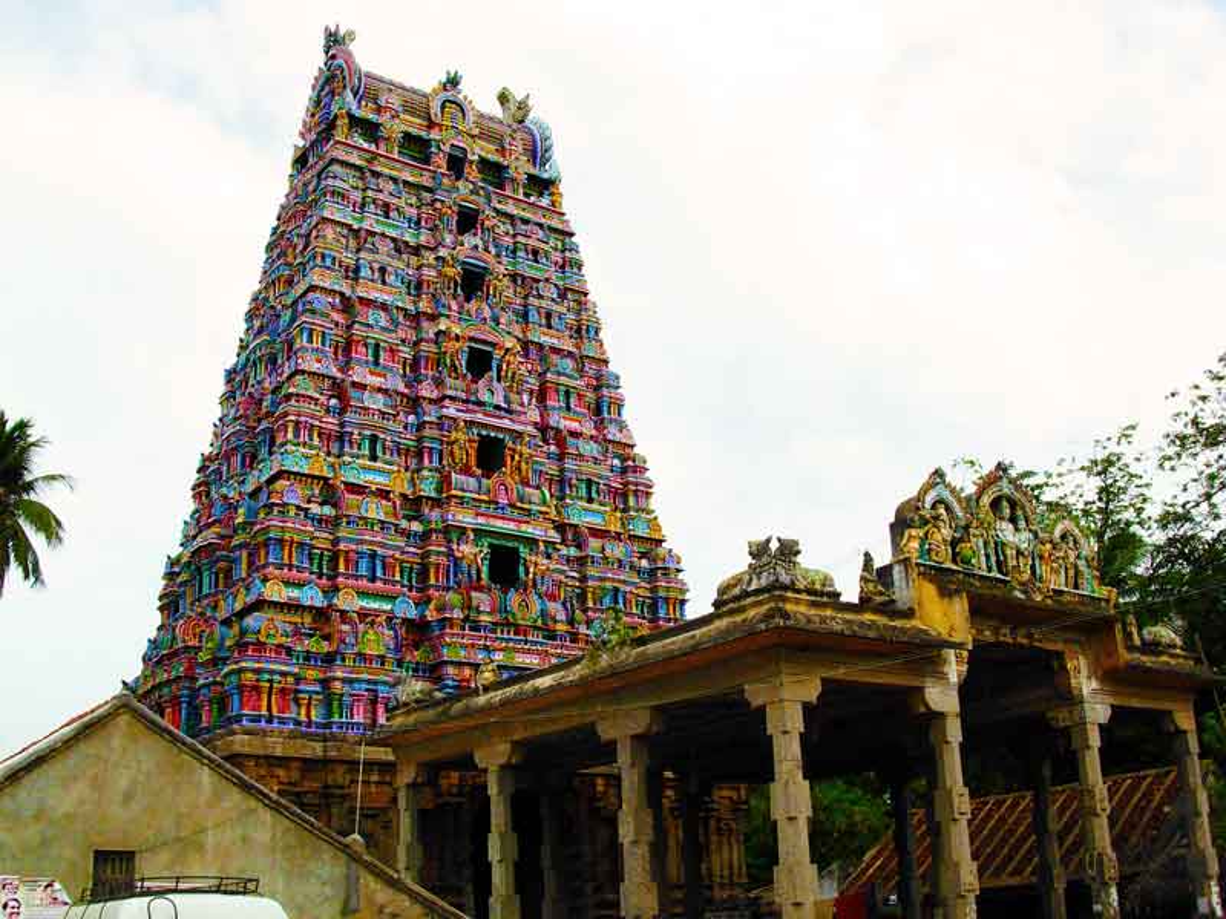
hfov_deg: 49.0
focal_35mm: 38
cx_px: 613
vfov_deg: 37.7
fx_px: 1346
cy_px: 460
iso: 79
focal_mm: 6.3
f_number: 4.9
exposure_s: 1/627
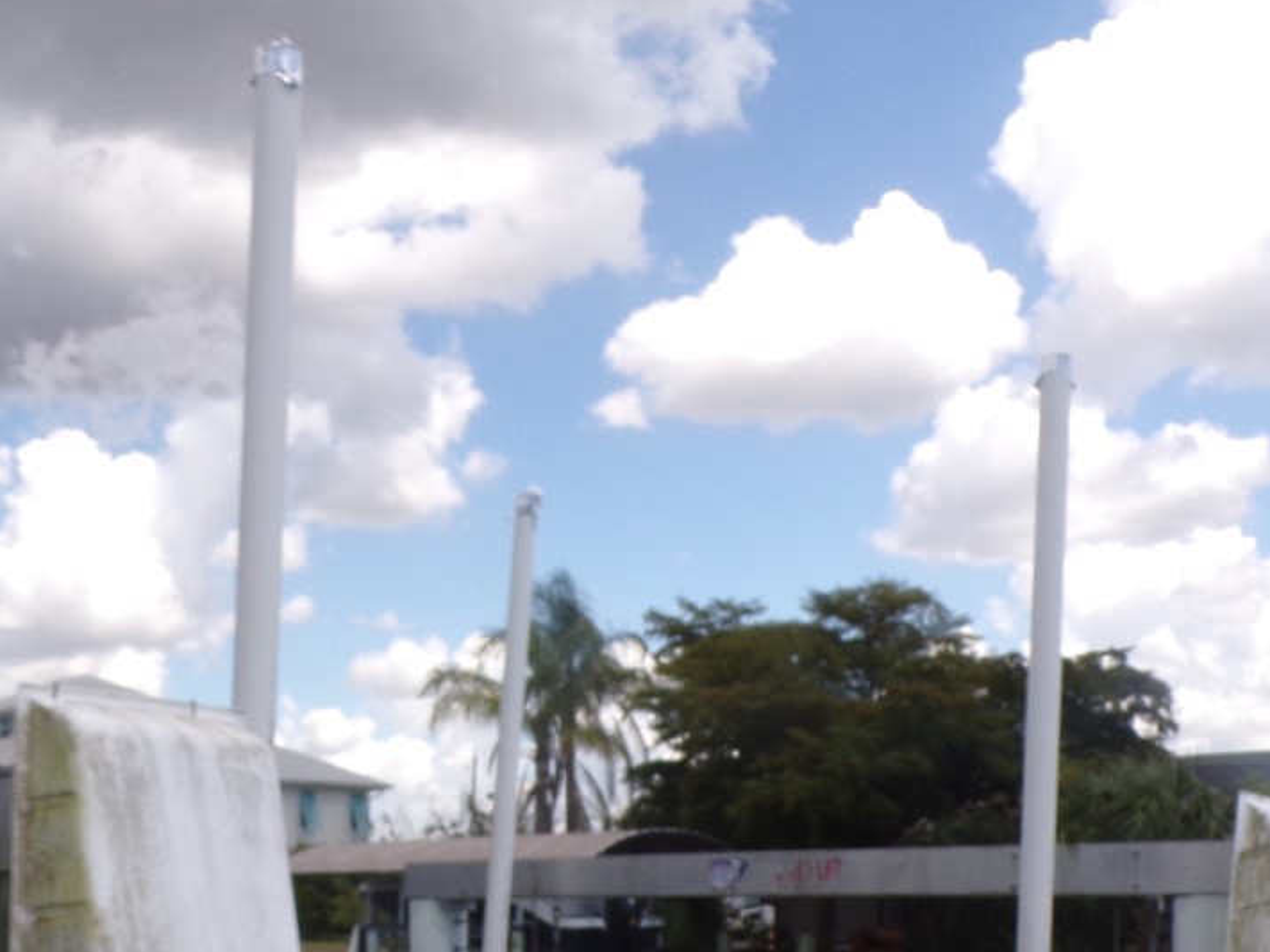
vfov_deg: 26.1
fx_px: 1981
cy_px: 866
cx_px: 513
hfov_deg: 35.4
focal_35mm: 54
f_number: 5.8
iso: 80
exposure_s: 1/280
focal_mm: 4.3
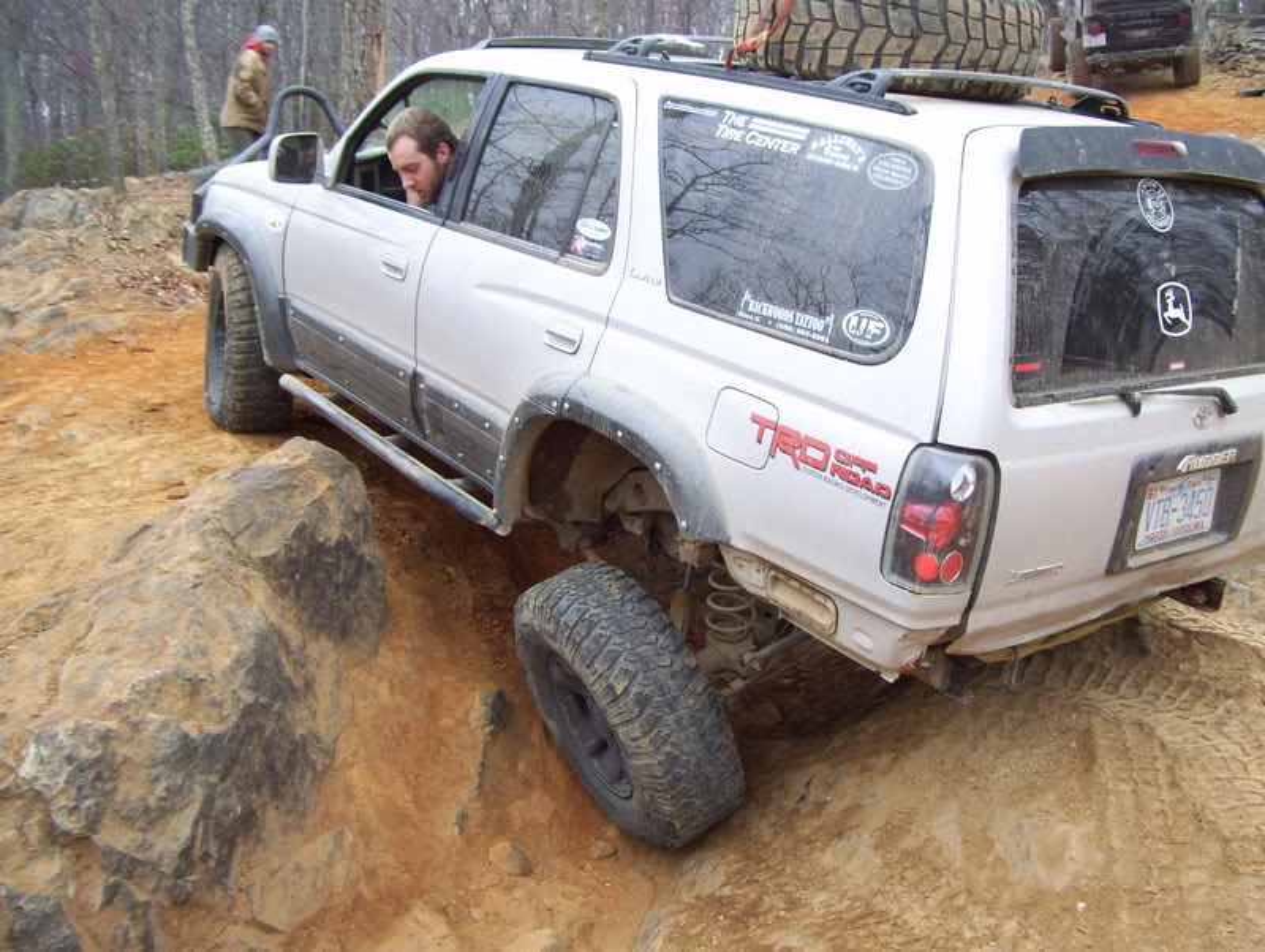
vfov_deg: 39.7
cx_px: 632
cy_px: 476
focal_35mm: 36
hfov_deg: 51.3
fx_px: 1317
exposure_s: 1/60
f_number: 2.7
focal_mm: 6
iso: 80
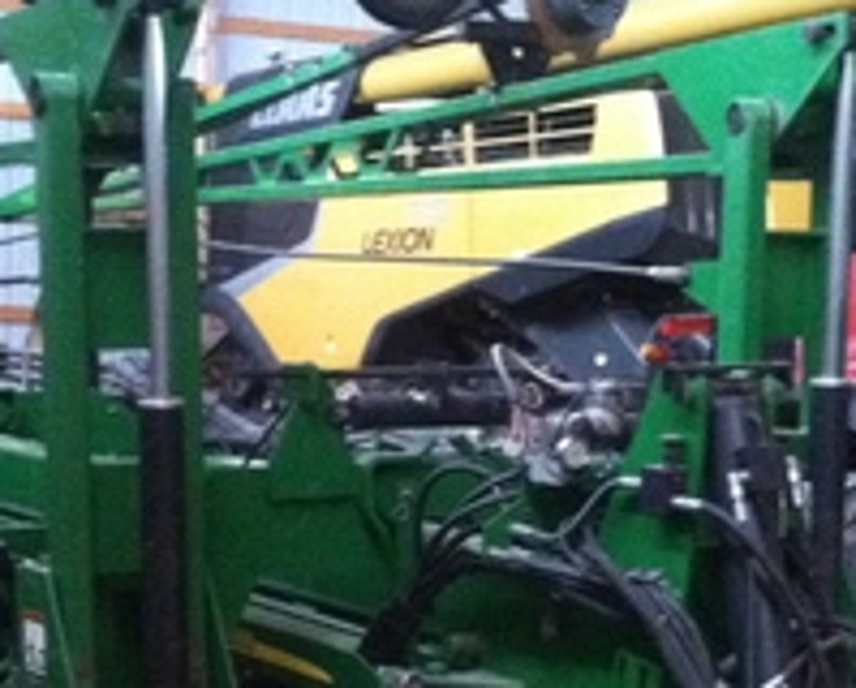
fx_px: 2361
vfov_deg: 16.4
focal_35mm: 93
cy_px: 615
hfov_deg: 20.5
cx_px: 314
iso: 1000
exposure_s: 1/15
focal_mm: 3.85
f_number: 2.8
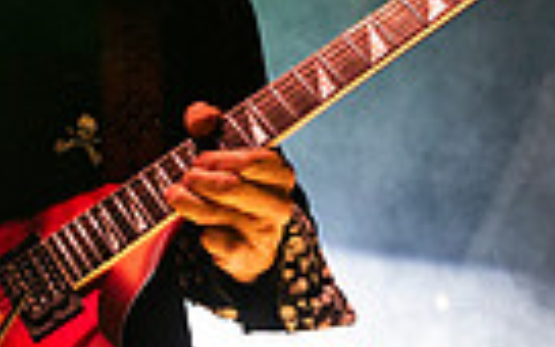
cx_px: 230
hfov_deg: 18.1
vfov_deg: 11.4
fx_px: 1739
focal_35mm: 115
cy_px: 190
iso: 2500
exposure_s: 1/125
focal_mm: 24
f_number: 3.2
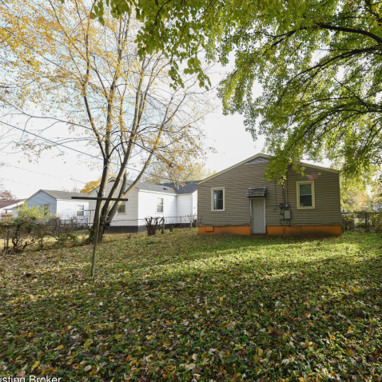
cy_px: 198
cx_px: 255
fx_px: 200
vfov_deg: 87.4
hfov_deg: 84.3
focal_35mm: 16
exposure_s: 1/60
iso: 400
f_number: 8
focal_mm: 12
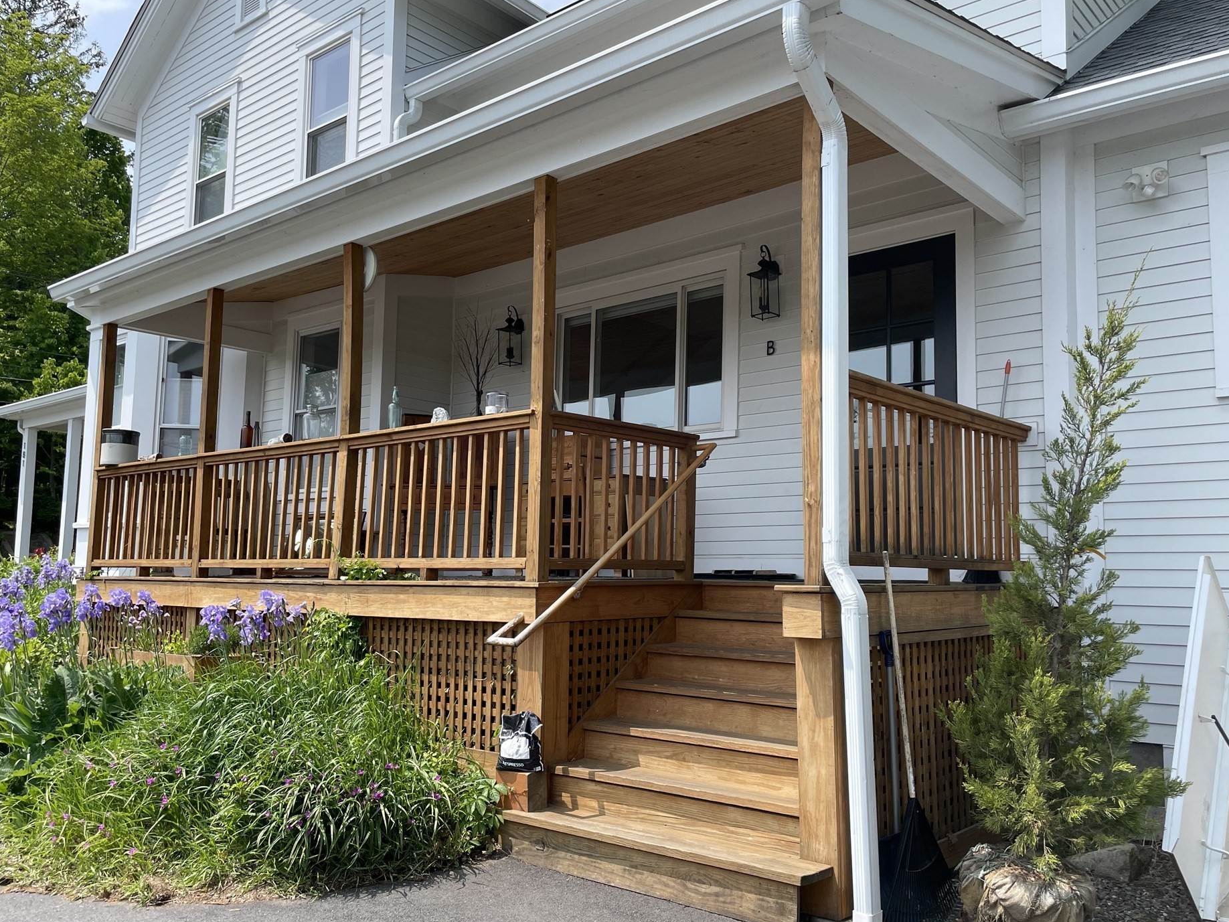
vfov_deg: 48.2
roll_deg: -1.3
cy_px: 469
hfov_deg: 61.7
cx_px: 599
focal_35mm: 29
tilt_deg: +6.0
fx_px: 1030
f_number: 1.6
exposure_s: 1/1825
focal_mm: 4.2
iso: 32
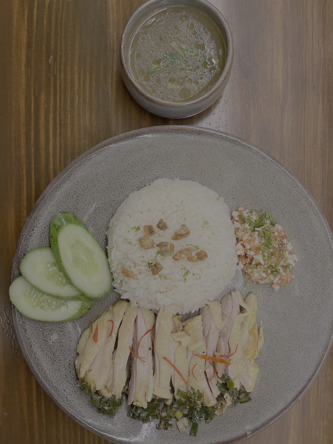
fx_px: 333
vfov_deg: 67.3
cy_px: 222
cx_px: 166
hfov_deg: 53.1
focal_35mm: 26
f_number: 1.6
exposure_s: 1/100
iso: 64
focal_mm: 5.1
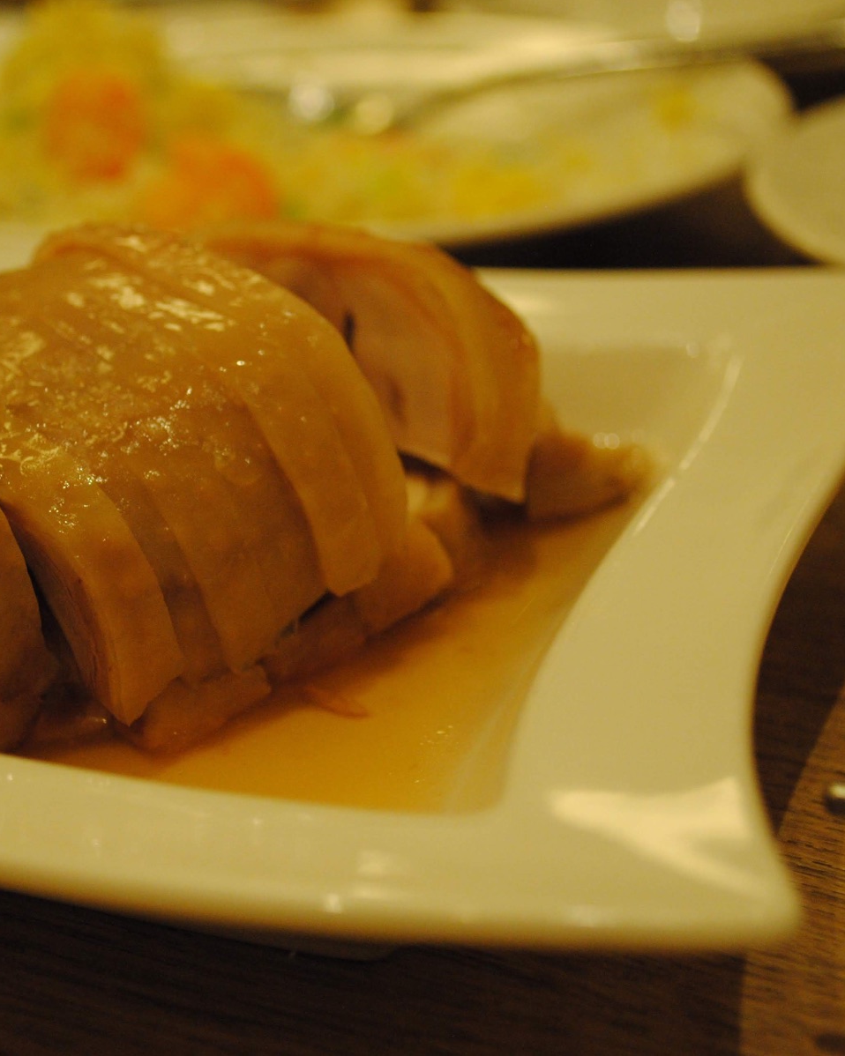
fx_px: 2251
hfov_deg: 21.2
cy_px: 526
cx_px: 302
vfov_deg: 26.4
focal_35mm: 72
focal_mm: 34
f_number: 5
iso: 800
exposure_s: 1/160
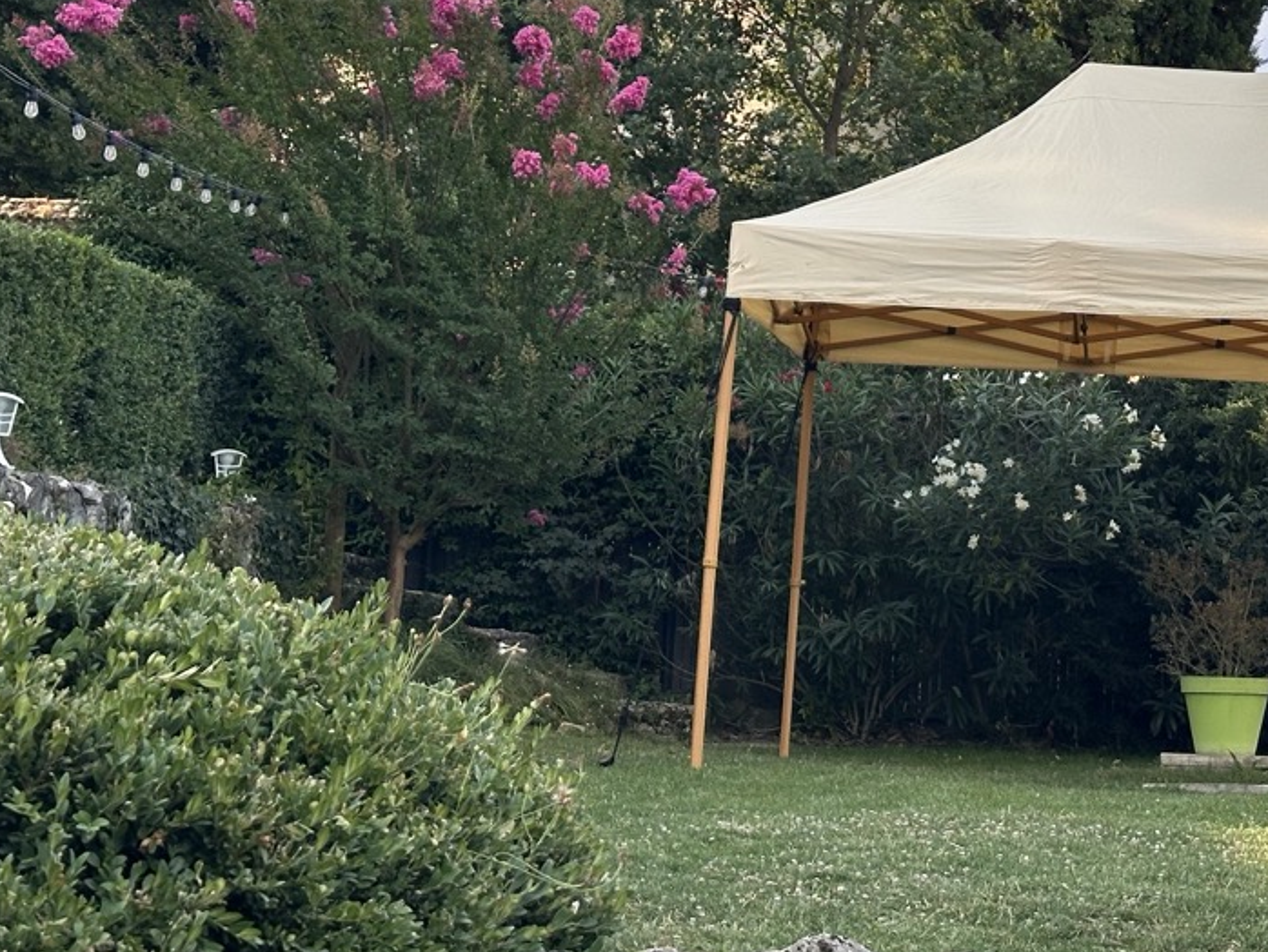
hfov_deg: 21.7
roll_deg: -0.6
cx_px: 1141
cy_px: 160
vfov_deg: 16.6
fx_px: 3225
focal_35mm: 88
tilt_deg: +10.5
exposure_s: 1/1639
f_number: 1.78
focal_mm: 6.86
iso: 64
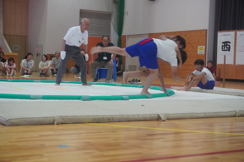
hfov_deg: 31.9
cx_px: 122
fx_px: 427
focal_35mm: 63
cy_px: 81
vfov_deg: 21.5
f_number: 5.6
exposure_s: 1/160
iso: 5000
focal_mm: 42
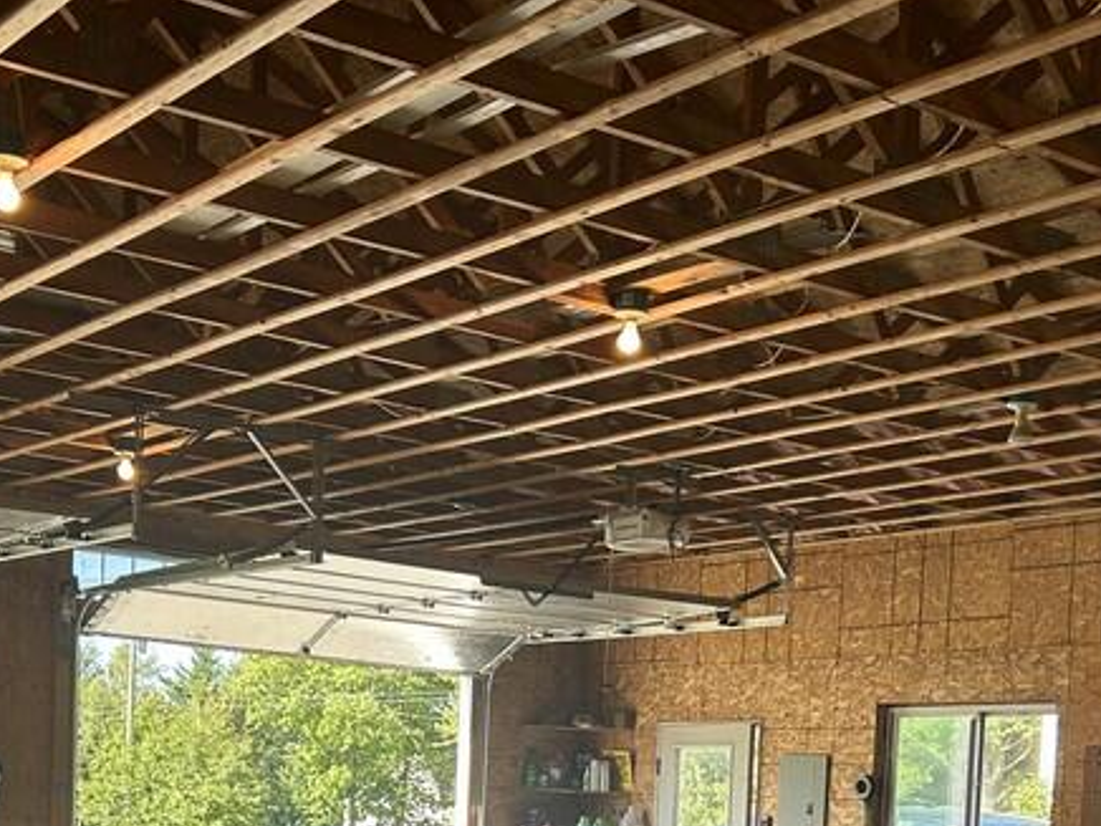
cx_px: 535
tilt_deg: -2.6
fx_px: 1940
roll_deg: -2.2
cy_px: 907
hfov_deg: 31.7
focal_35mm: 61
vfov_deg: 22.7
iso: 50
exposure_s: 1/307
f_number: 1.5
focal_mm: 5.7
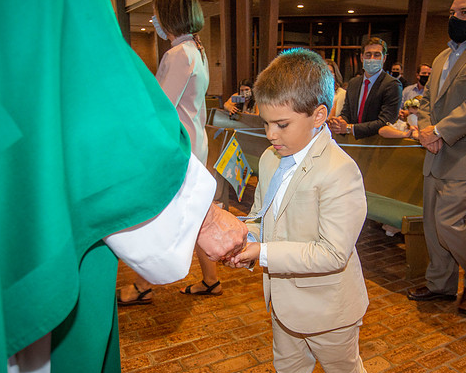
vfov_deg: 42.2
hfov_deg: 51.5
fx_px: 483
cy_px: 192
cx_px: 251
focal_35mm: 35
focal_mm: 30
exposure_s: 1/200
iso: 1600
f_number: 5
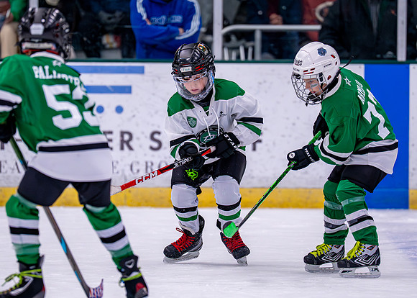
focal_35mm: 333
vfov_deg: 4.3
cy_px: 127
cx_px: 217
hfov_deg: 6.1
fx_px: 3942
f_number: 2.8
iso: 2500
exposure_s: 1/1250
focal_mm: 200
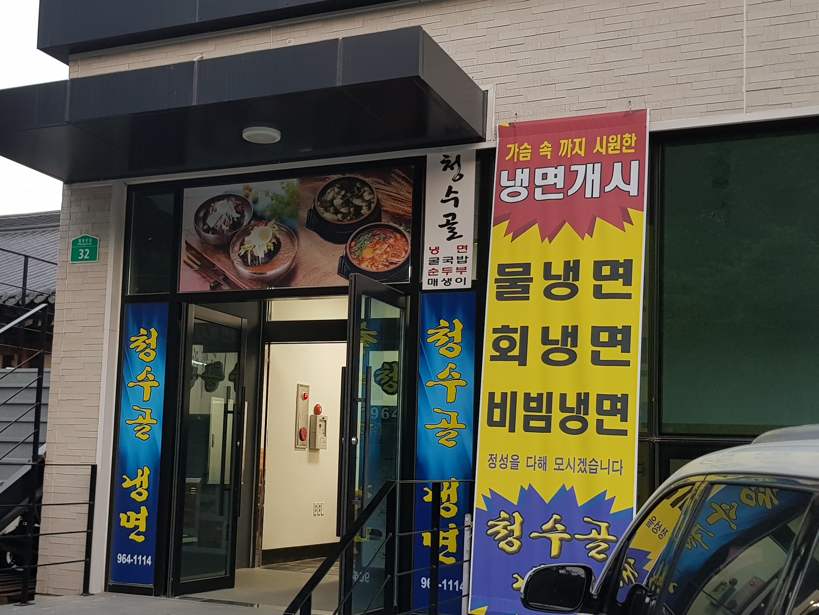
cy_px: 361
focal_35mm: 40
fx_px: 946
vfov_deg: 35.9
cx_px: 288
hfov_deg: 46.2
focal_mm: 4.3
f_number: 1.7
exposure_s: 1/60
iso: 80
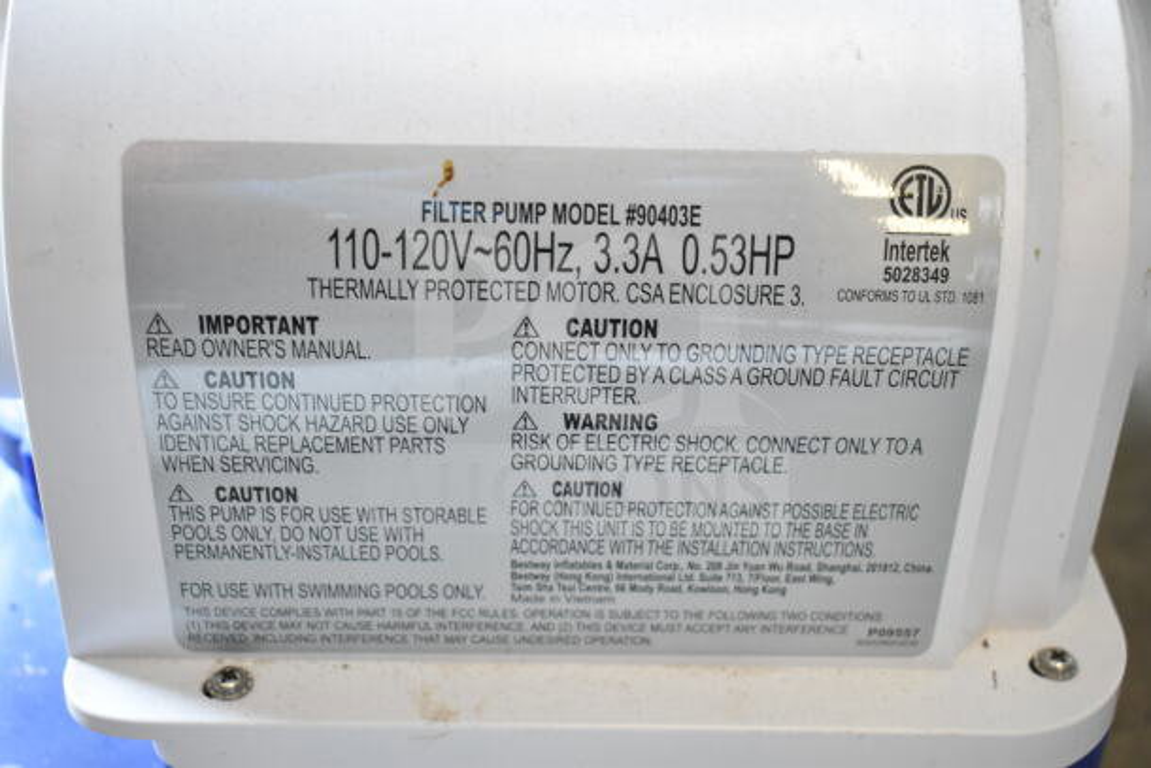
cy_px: 384
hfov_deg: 38.9
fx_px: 1631
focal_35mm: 51
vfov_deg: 26.5
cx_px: 576
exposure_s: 1/80
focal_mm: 34
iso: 1600
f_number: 4.5
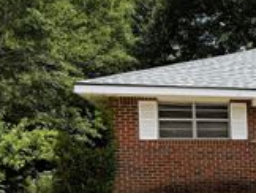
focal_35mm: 74
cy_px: 178
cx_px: 389
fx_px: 548
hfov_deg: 21.7
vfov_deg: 19.5
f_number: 1.78
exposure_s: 1/3584
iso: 80
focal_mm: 6.76
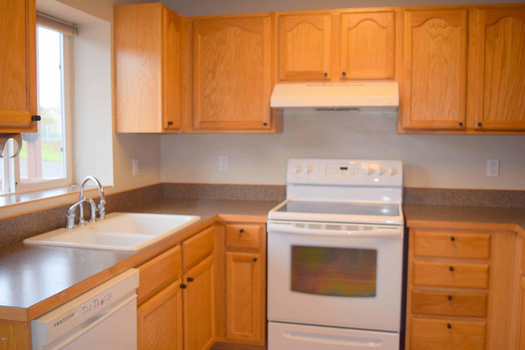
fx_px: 525
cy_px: 175
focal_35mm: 36
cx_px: 262
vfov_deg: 36.9
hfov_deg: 53.1
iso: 200
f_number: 4
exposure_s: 1/80
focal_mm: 24
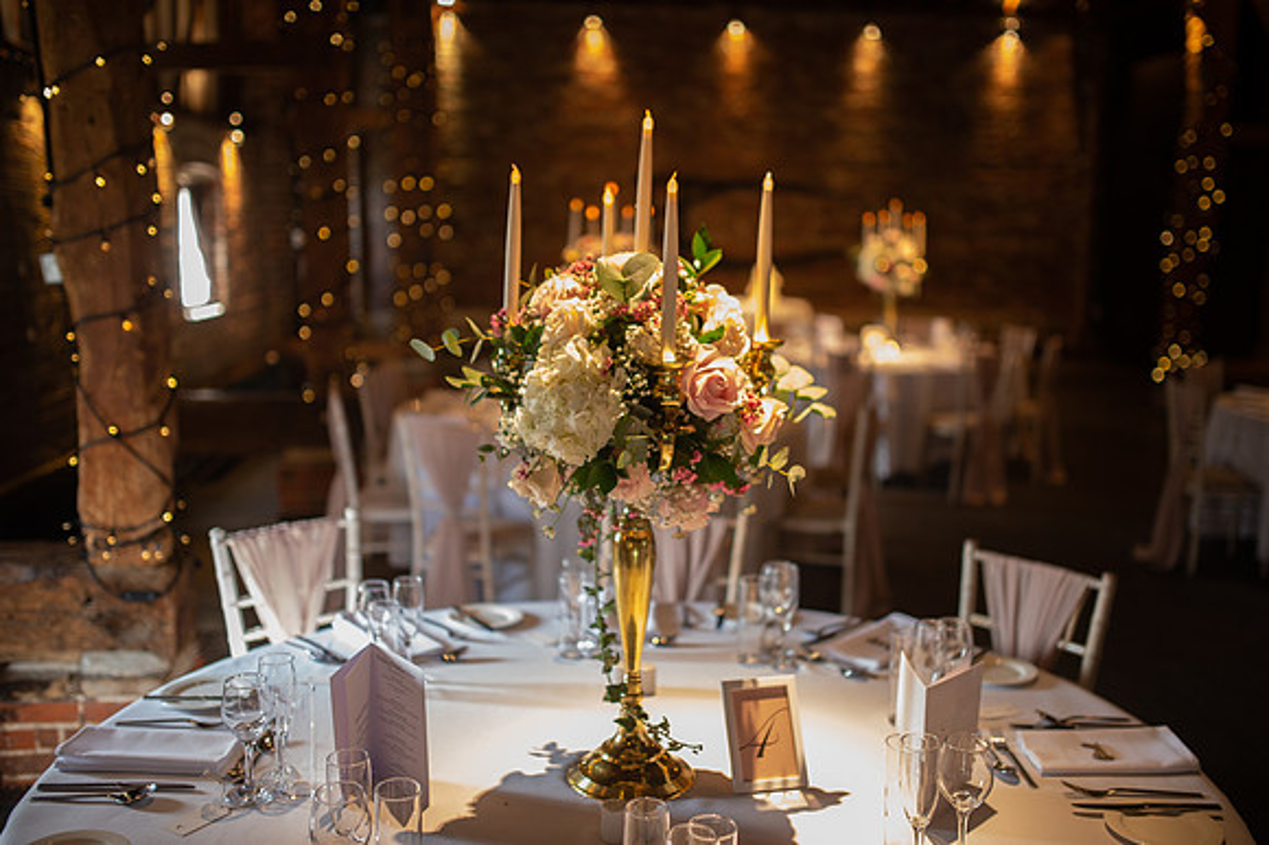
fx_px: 1233
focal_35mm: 35
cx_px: 634
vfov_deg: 37.8
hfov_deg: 54.5
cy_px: 422
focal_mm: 35
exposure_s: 1/80
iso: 640
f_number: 1.4
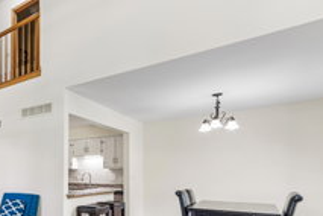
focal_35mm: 27
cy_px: 170
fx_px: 242
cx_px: 5
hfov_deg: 53.8
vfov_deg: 45.7
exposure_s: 1/3.33
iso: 200
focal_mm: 12
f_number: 10
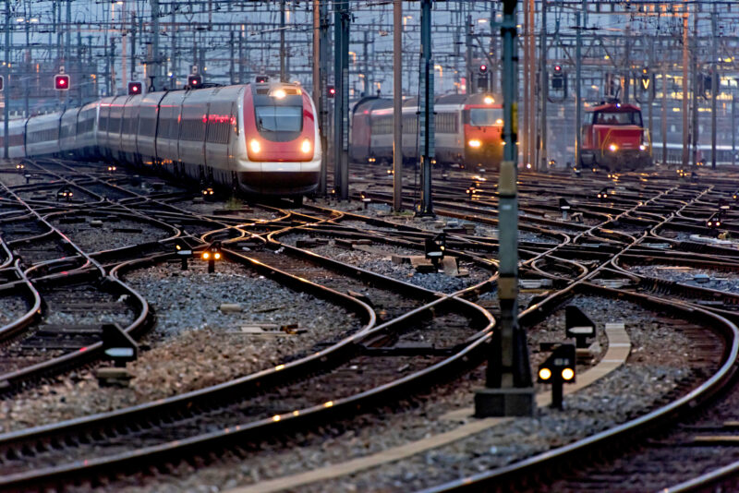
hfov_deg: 6.1
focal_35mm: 340
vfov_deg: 4.0
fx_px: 6982
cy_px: 246
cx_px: 370
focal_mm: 340
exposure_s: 1/90
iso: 2500
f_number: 4.8
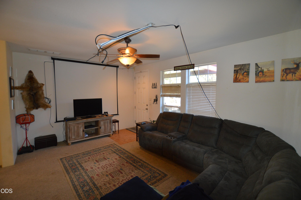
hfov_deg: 100.4
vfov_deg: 77.2
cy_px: 100
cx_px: 150
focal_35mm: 15
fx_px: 125
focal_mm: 10
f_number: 3.5
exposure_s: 1/60
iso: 450
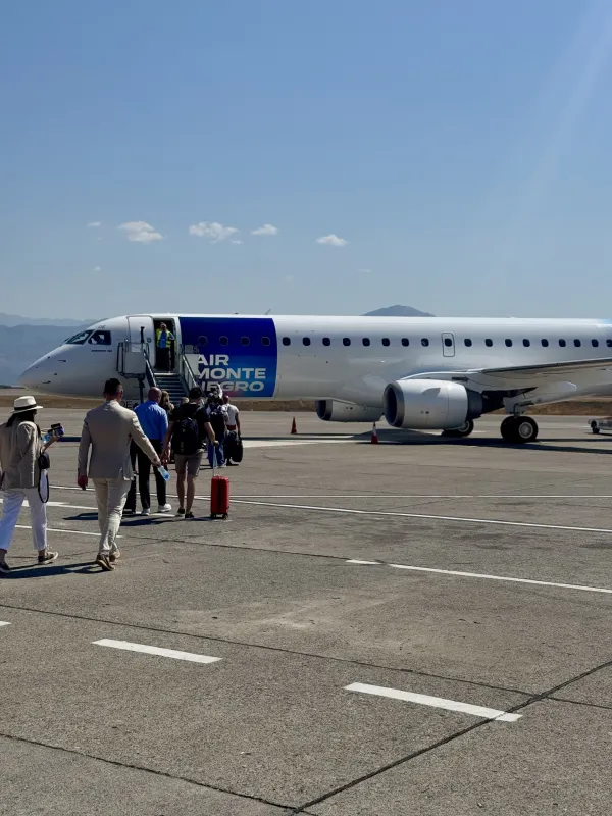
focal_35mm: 48
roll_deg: -0.5
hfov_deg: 30.3
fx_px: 1131
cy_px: 408
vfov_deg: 39.7
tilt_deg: -0.8
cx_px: 306
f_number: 1.78
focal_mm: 6.76
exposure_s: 1/12500
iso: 64
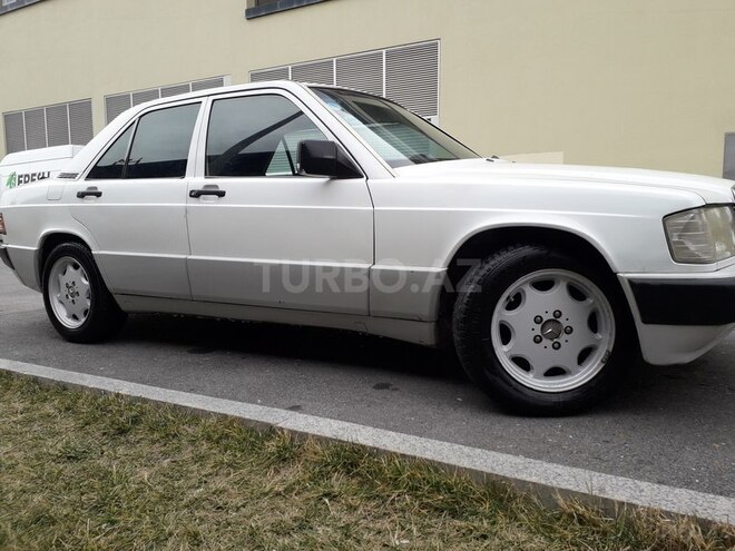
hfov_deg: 65.3
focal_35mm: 27
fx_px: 573
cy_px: 276
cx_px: 368
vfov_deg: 51.4
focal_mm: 3.6
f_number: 1.9
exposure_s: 1/393
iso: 40
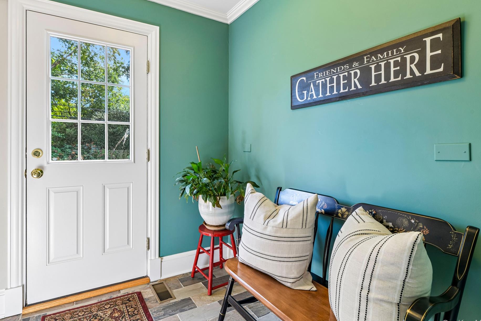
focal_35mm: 19
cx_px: 227
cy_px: 150
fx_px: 254
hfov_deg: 86.8
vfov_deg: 64.5
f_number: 9
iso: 250
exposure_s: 1/13
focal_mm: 17
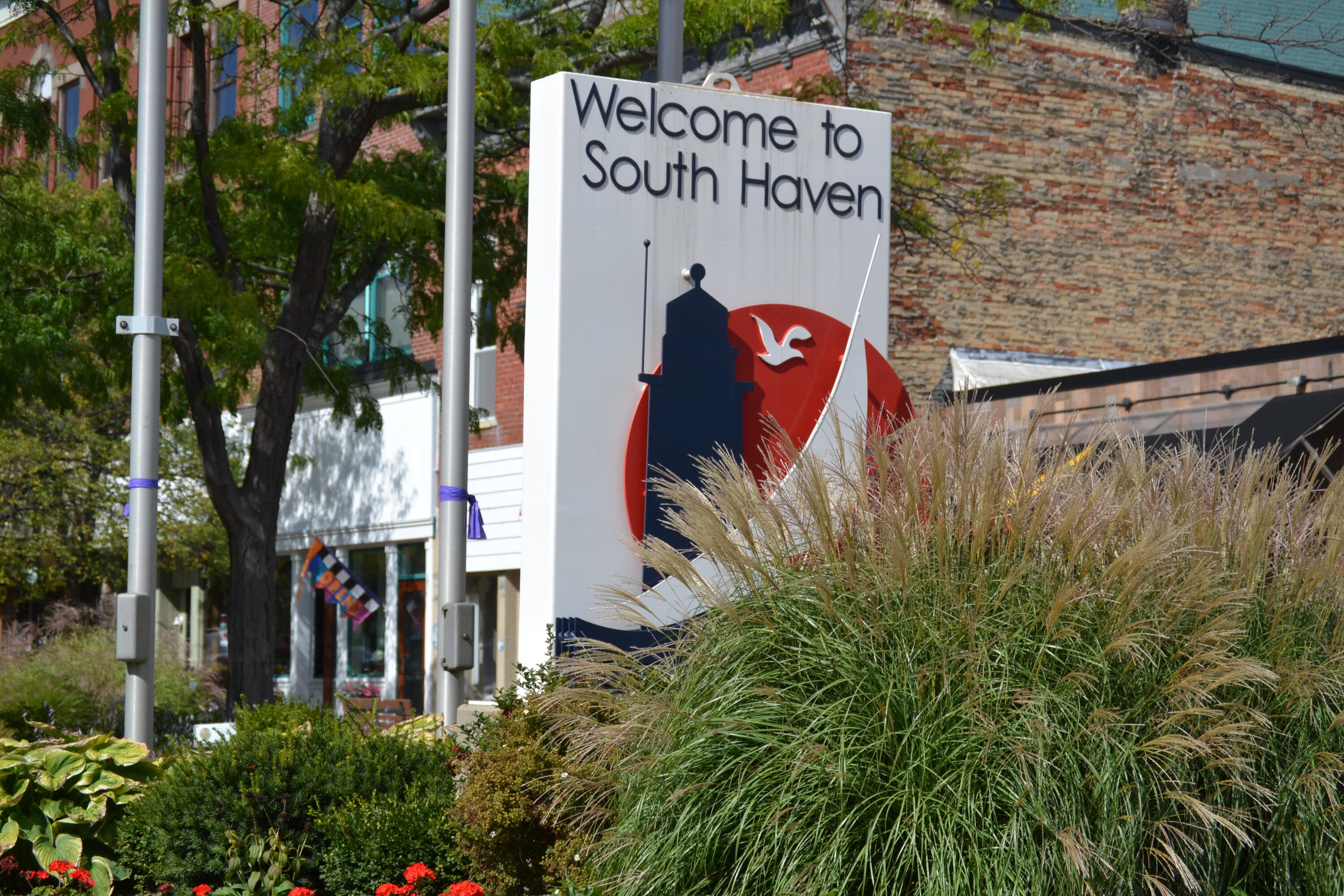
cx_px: 672
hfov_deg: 24.6
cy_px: 448
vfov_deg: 16.6
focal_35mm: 82
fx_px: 3080
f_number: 4.5
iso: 400
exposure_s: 1/3200
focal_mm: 55
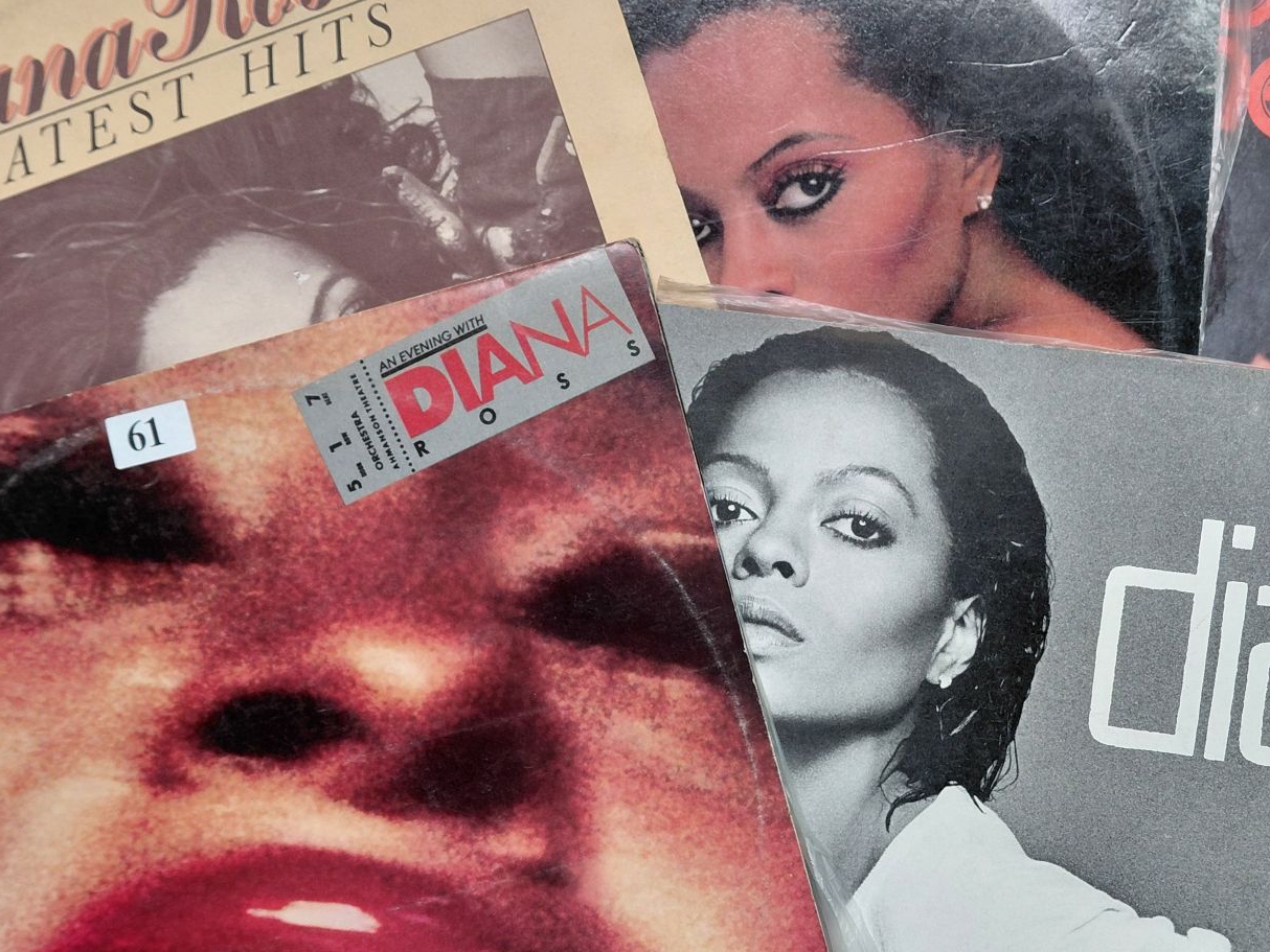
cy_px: 581
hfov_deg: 44.7
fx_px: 1541
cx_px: 709
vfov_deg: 34.2
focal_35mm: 42
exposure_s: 1/100
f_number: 1.8
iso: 160
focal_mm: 4.69
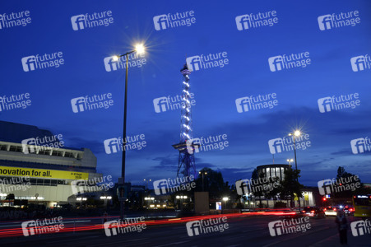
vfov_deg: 42.3
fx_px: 319
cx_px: 186
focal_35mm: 31
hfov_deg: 60.3
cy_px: 124
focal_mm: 31
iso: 100
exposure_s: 6
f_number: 20
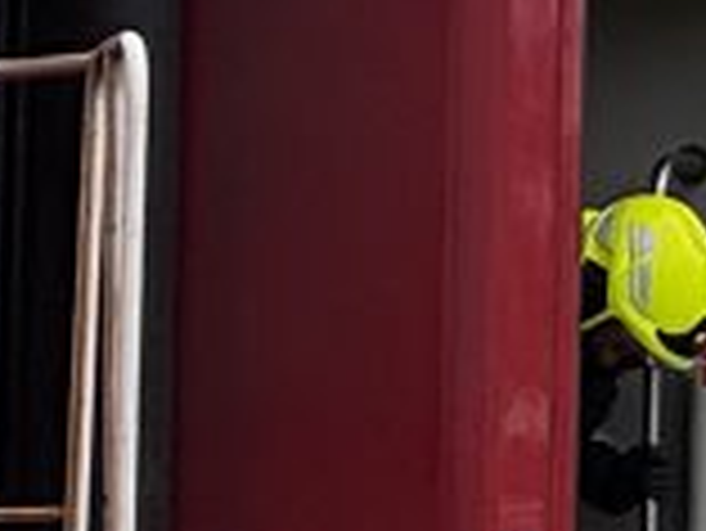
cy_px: 781
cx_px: 1461
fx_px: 9981
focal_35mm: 489
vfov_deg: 3.0
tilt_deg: +0.2
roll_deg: -0.6
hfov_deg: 4.0
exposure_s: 1/147
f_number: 2.8
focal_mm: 9
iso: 25
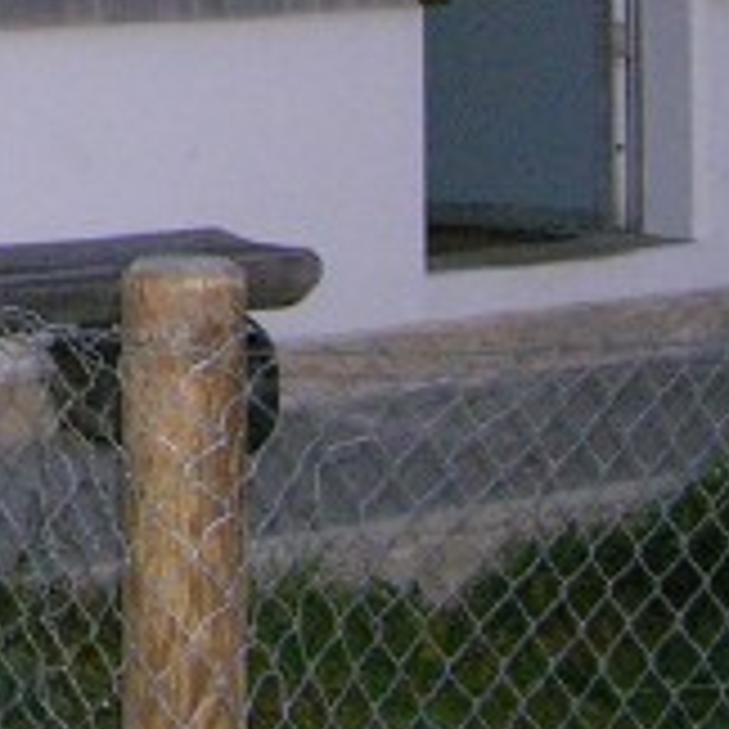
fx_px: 4670
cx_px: -706
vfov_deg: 8.5
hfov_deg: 8.5
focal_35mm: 196
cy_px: -720
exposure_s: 1/60.1
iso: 200
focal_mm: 8.9
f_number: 2.8
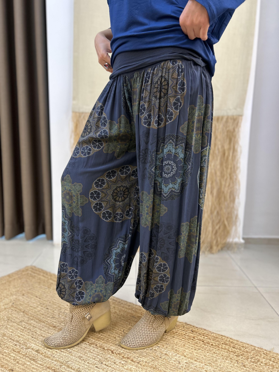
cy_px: 186
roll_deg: -1.3
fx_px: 279
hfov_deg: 53.1
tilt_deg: -9.2
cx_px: 140
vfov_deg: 67.3
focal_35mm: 26
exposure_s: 1/50
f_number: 1.5
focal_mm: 5.7
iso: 80
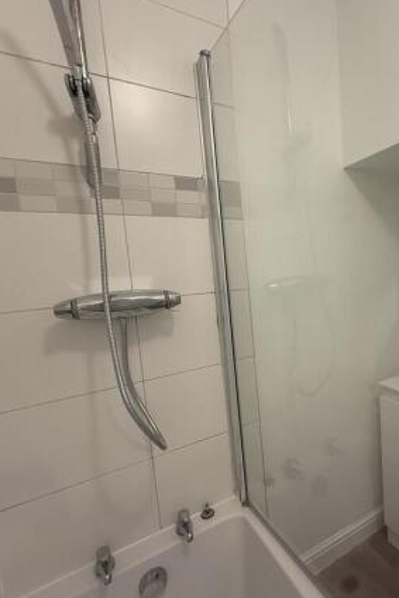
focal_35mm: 20
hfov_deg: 57.9
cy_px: 301
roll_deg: +3.5
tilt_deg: -5.2
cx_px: 312
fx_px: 332
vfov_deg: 84.0
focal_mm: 2.22
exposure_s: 1/100
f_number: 2.2
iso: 320
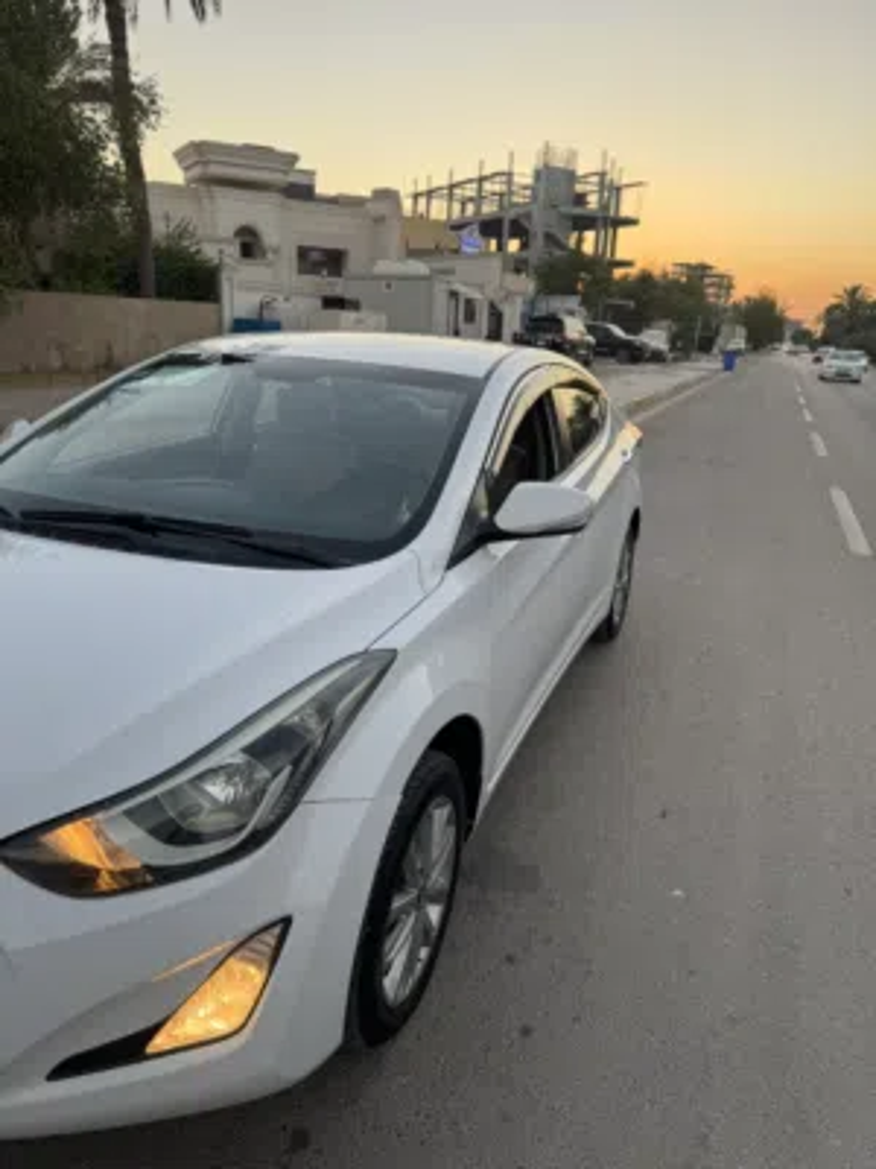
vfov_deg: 71.6
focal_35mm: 24
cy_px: 584
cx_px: 438
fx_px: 810
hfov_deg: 56.8
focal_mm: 6.76
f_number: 1.78
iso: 80
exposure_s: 1/175
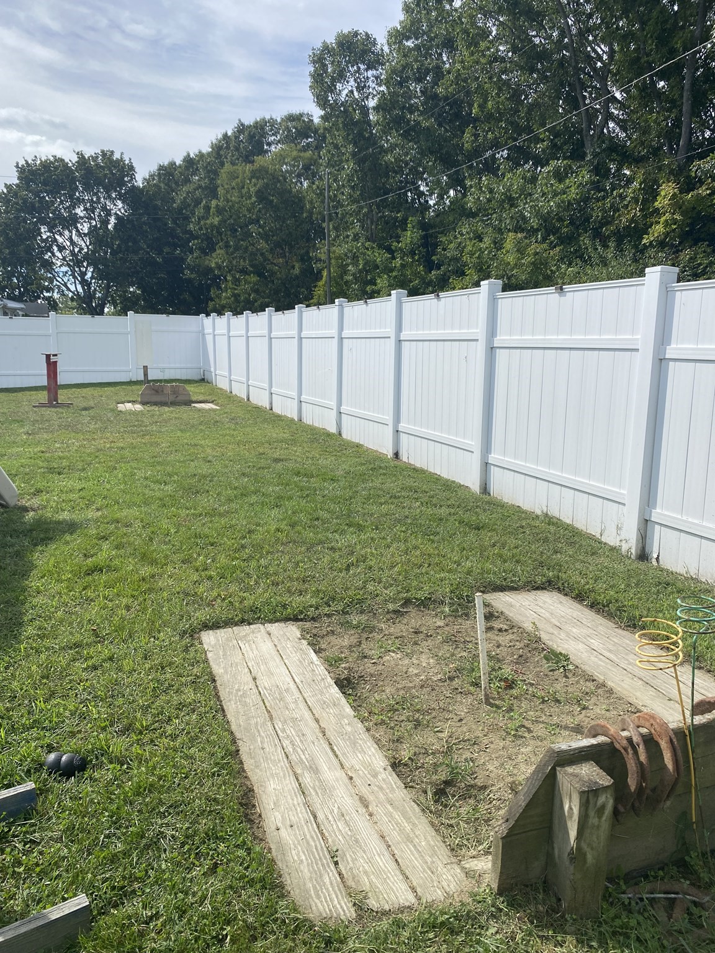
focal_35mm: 26
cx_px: 358
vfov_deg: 67.3
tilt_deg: -9.7
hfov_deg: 53.1
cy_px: 476
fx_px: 716
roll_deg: -0.8
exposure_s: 1/2571
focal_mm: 4.25
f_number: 1.8
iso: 32
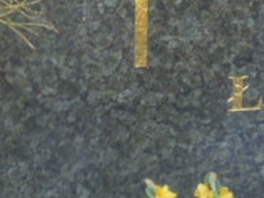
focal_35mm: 188
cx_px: 375
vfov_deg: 7.8
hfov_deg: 10.2
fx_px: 1433
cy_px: -93
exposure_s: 1/40
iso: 100
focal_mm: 10.1
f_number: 5.2
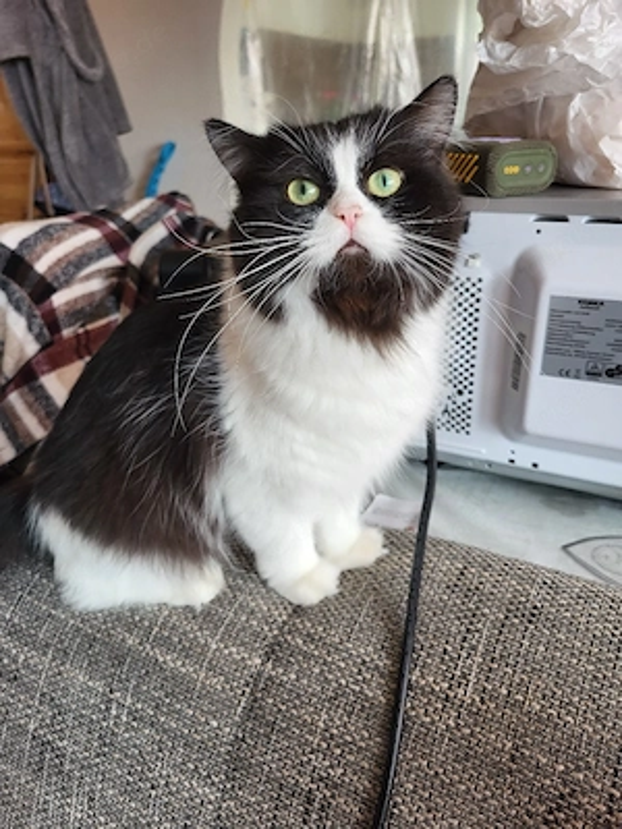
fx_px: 623
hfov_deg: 53.1
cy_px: 414
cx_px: 311
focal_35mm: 26
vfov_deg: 67.3
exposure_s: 1/101
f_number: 1.8
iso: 80
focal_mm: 5.4
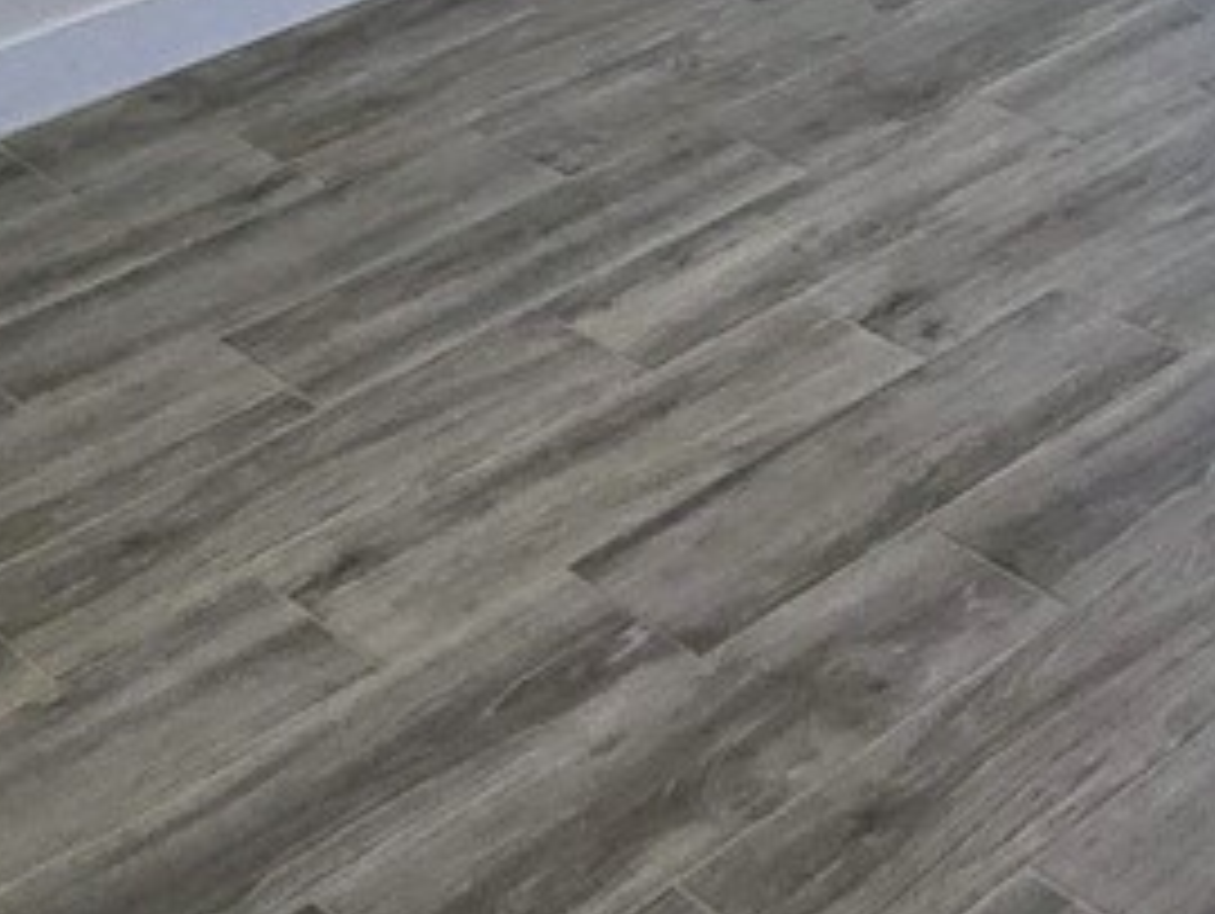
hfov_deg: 23.3
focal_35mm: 77
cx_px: 1440
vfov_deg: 16.4
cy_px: -680
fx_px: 2705
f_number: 2.2
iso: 50
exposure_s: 1/132
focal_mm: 2.2
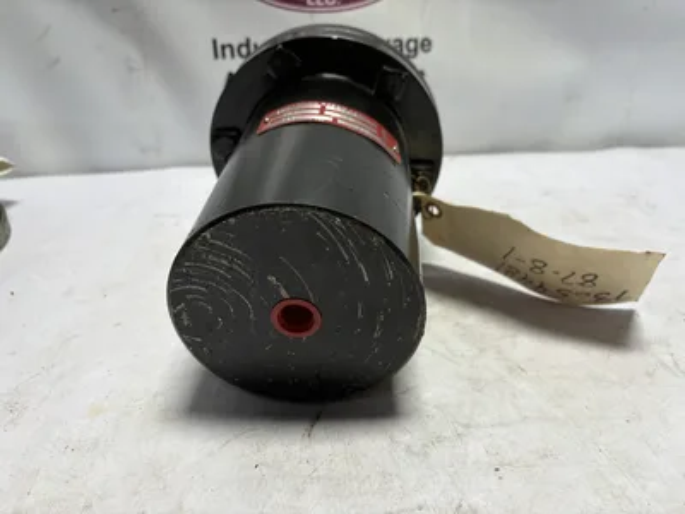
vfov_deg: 53.1
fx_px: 515
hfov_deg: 67.3
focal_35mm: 26
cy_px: 257
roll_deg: +0.9
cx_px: 342
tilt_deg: -26.4
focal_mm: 5.96
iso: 50
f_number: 1.6
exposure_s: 1/306
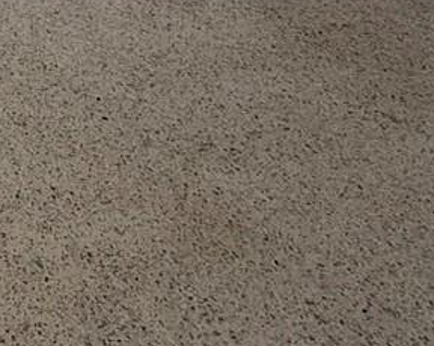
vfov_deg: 13.7
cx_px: -206
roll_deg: -0.7
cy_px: -510
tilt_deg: -2.2
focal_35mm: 76
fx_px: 976
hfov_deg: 21.3
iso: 80
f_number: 2.2
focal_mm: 2.22
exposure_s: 1/120
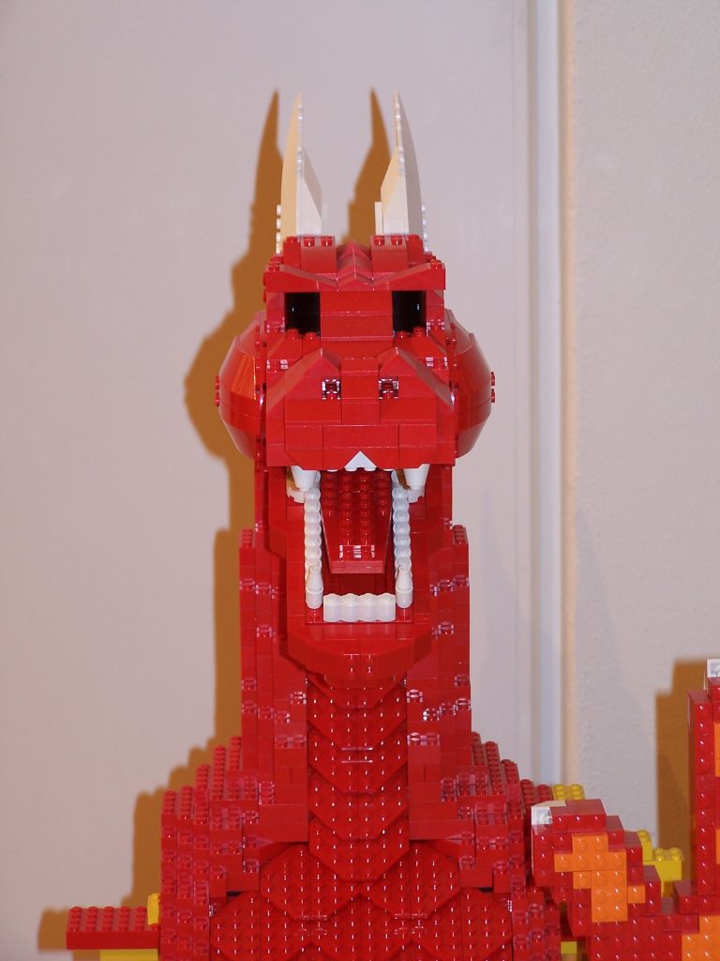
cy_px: 480
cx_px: 360
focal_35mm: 128
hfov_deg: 11.6
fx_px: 3550
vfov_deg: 15.4
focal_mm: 21.2
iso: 80
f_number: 3.2
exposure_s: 1/2
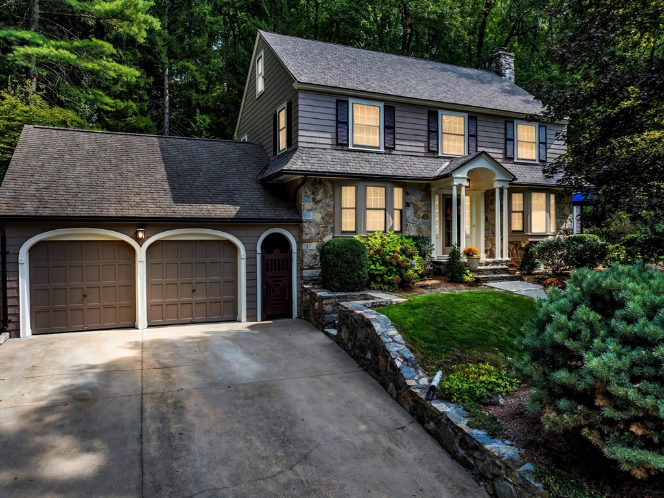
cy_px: 249
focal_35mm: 24
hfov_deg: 71.6
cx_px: 332
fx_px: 460
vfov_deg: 56.8
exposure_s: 1/30
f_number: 2.8
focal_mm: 12.29
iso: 110
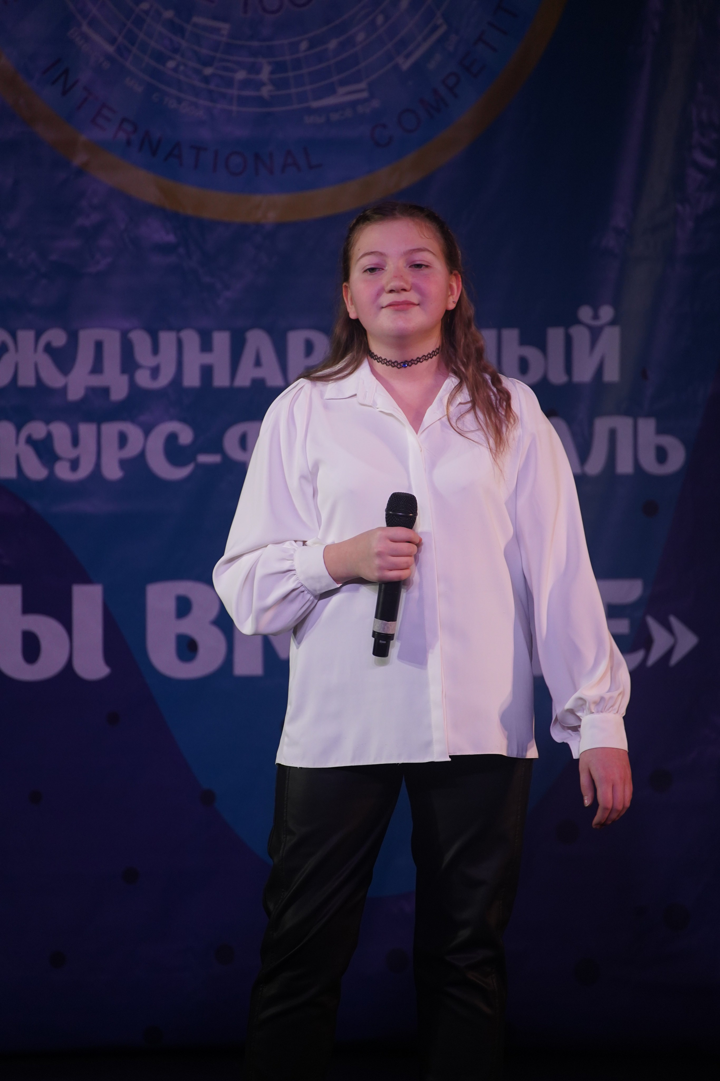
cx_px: 360
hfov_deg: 4.6
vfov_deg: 6.9
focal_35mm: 300
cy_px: 540
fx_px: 8999
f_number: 6.3
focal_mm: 300
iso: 1600
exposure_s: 1/250
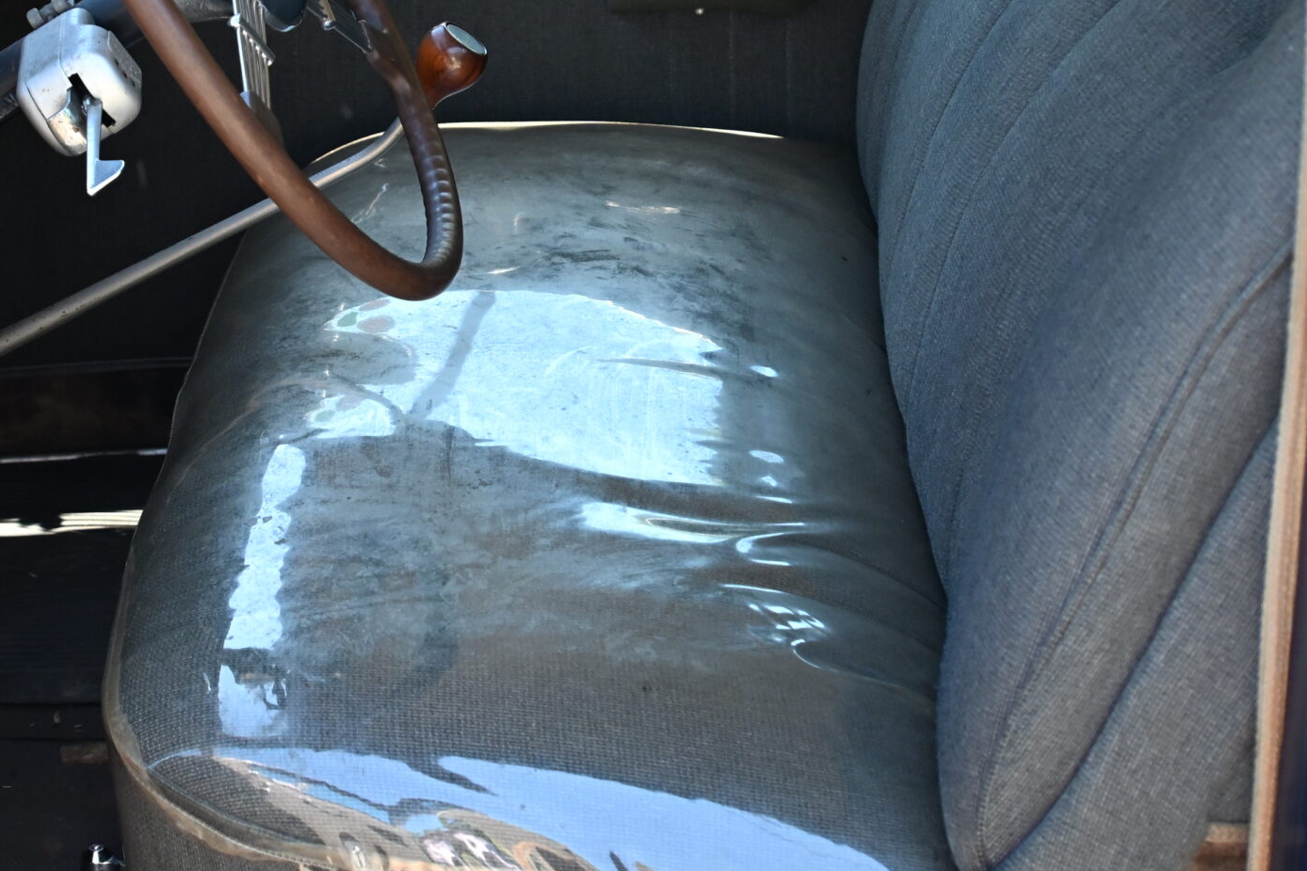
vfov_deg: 16.4
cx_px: 450
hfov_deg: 24.4
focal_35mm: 83
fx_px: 3013
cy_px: 297
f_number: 3.8
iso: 800
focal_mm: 30
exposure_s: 1/125
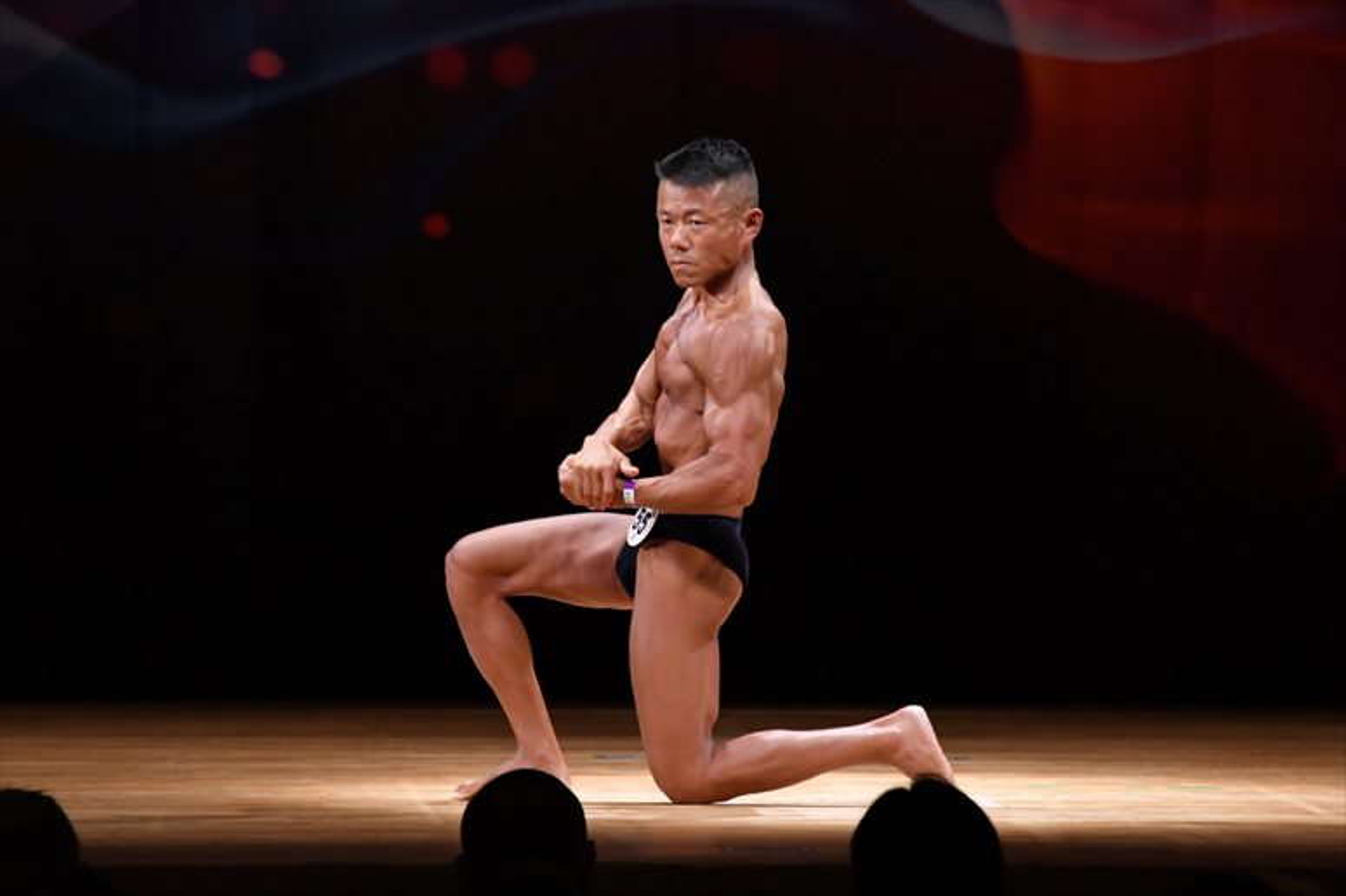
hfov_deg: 7.2
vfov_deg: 4.8
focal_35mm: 285
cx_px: 673
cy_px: 448
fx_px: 10651
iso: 4000
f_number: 5.6
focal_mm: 190
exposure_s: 1/400
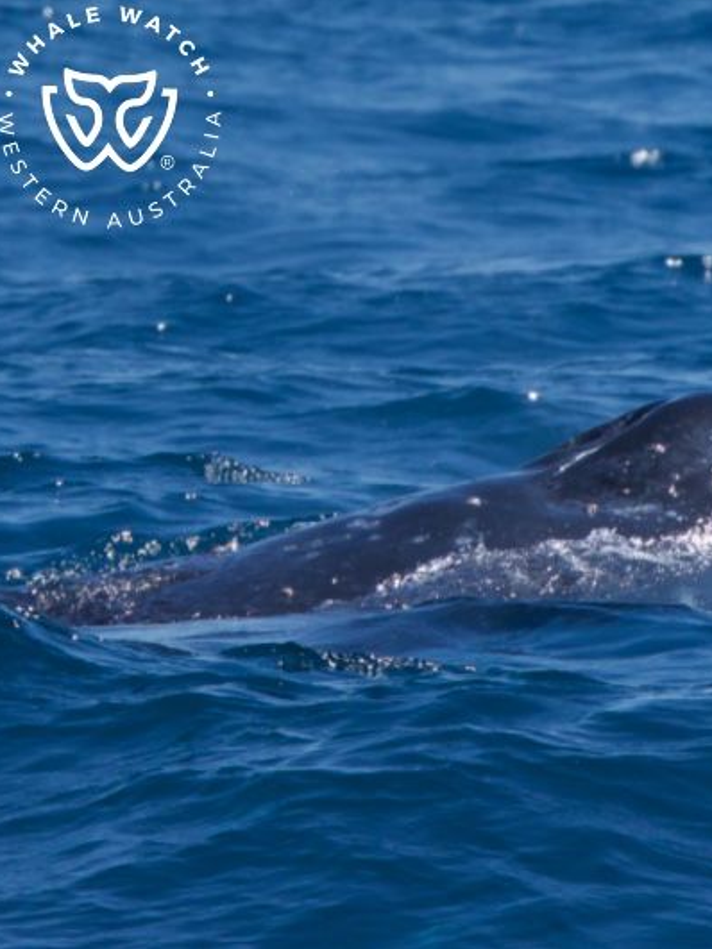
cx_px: 705
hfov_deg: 1.7
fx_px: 23842
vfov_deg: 2.3
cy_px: 474
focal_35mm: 869
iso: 1250
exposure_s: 1/3200
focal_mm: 600
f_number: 8
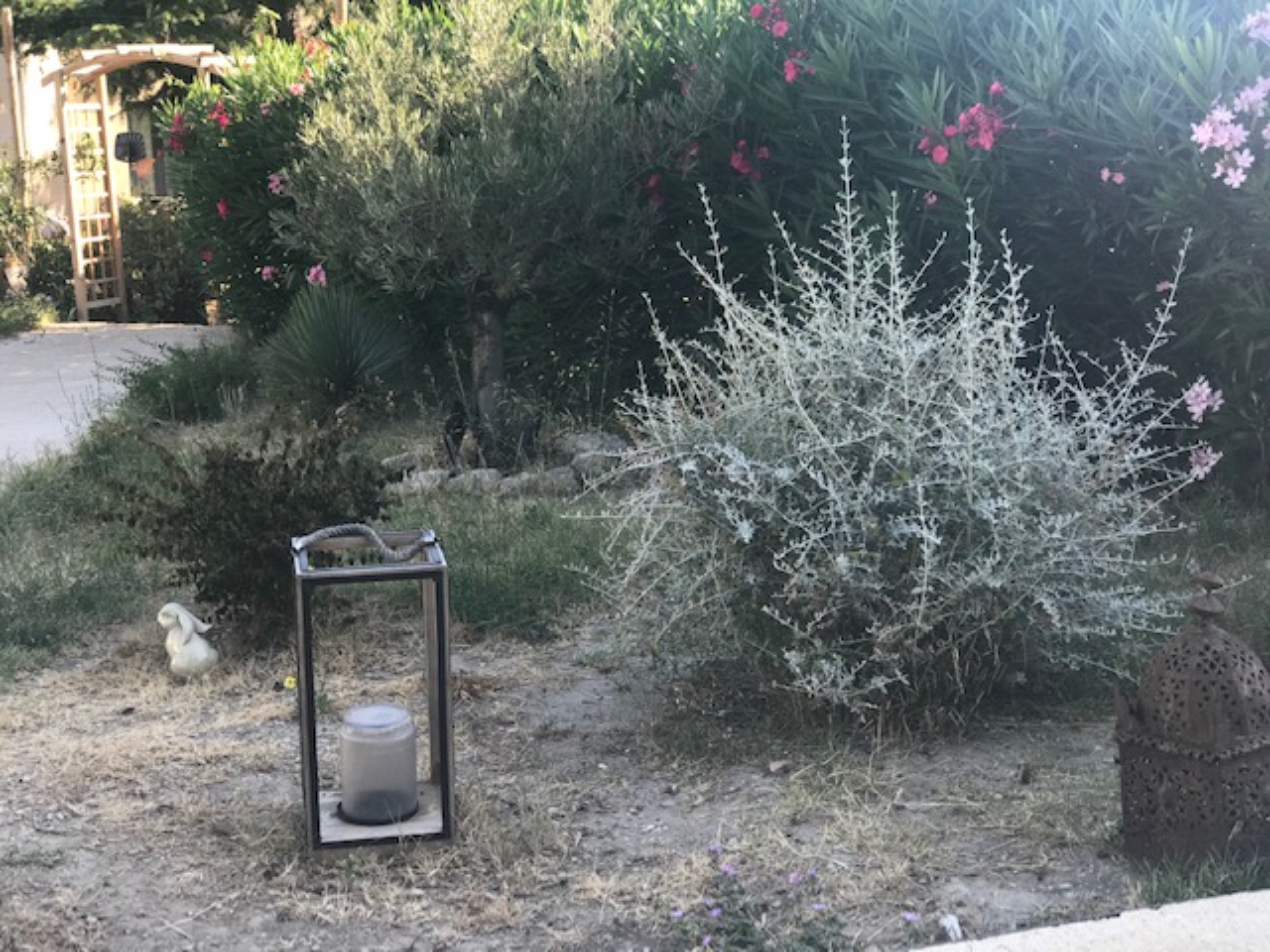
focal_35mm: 57
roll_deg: +1.3
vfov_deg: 25.7
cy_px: 476
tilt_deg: -9.5
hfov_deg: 33.8
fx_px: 2091
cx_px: 635
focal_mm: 6.6
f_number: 2.8
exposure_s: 1/141
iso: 20
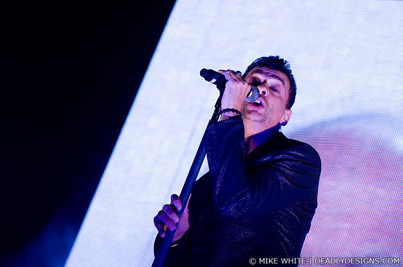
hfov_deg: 19.5
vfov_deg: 13.0
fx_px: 1174
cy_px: 134
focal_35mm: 105
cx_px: 202
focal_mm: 70
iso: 800
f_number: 4
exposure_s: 1/125
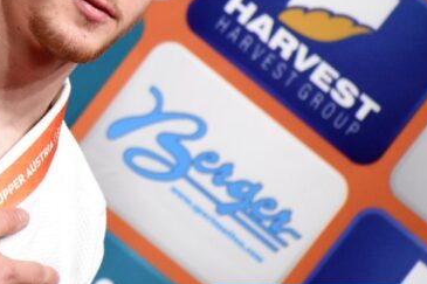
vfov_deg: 1.9
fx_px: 8607
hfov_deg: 2.8
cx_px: -16
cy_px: 62
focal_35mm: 726
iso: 3200
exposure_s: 1/400
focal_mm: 230
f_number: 7.1
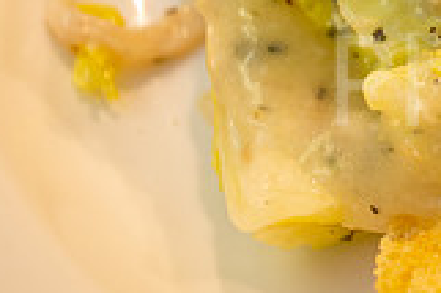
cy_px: -47
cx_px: 690
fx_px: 1542
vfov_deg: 10.7
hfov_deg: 14.9
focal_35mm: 126
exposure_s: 1/60
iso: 800
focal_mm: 35
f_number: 5.6
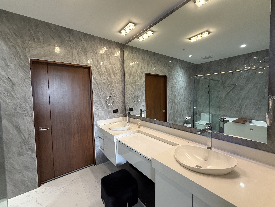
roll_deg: +1.2
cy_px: 100
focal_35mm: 15
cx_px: 141
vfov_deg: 81.7
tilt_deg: -3.4
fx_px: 119
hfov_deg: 98.2
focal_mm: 2.22
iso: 400
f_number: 2.2
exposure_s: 1/60
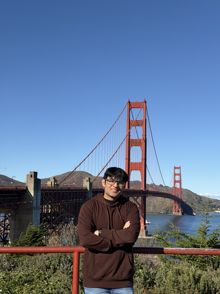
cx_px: 110
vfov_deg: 39.7
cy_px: 147
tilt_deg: +7.6
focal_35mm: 48
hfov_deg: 30.3
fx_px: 407
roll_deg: -2.3
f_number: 1.78
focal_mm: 6.76
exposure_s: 1/5587
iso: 64
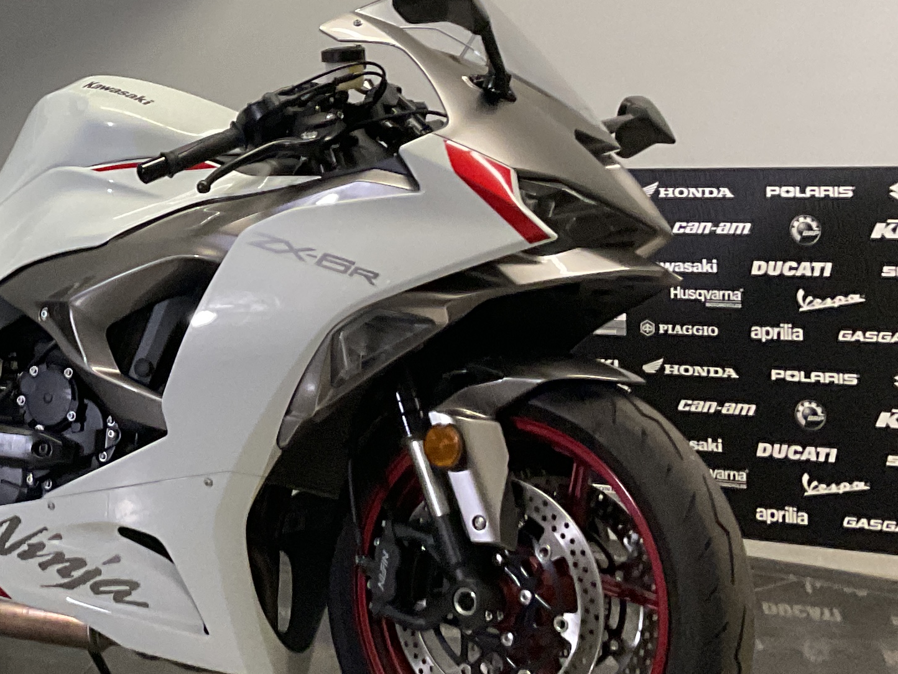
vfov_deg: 18.1
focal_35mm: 81
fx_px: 2101
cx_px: -51
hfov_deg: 22.9
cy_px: 156
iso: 160
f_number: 1.8
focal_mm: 3
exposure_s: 1/60
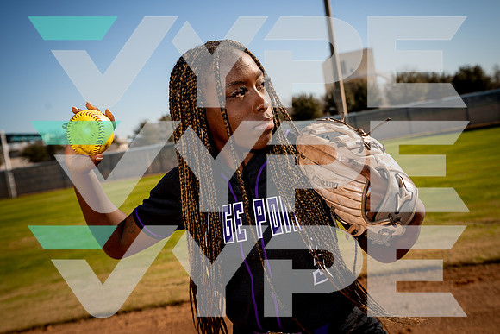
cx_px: 250
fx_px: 639
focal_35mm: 46
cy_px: 167
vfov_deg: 29.3
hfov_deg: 42.7
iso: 100
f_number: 5.6
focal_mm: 46
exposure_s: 1/250
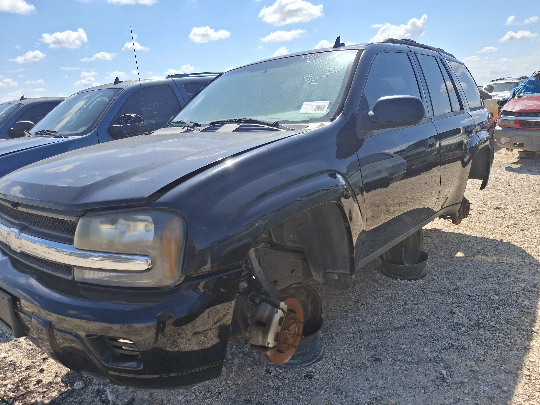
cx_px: 270
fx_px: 390
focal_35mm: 25
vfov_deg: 54.9
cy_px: 202
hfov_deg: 69.4
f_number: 1.8
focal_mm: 4.69
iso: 32
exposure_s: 1/2128
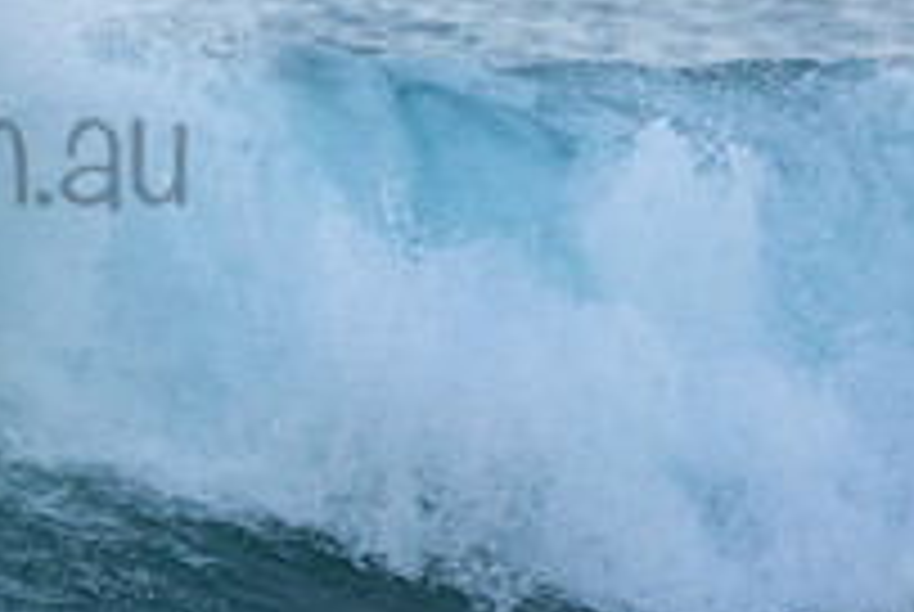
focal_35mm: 2139
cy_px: 101
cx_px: -288
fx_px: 54385
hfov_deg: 1.0
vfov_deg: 0.6
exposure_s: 1/1250
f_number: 5.6
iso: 1250
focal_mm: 500
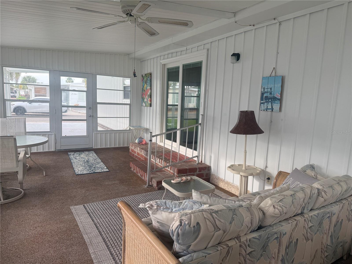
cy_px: 132
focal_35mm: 24
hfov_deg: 71.6
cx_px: 176
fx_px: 244
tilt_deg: -7.2
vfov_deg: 56.8
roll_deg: -2.7
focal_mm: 6.76
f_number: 1.78
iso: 100
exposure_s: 1/376
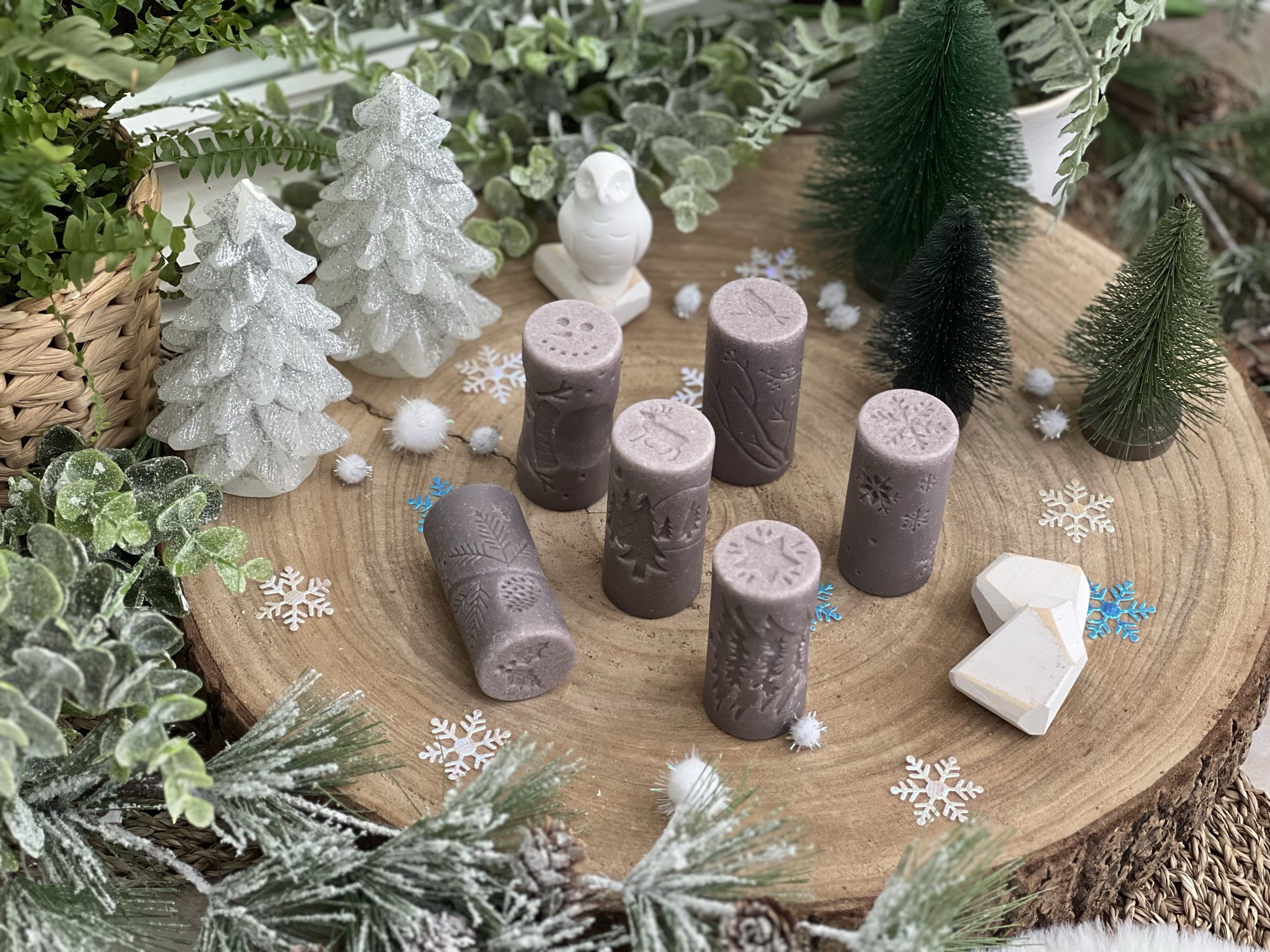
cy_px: 476
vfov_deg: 19.1
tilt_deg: -46.4
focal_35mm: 77
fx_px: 2825
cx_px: 635
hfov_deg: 25.3
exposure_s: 1/121
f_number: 2.8
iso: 160
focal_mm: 9
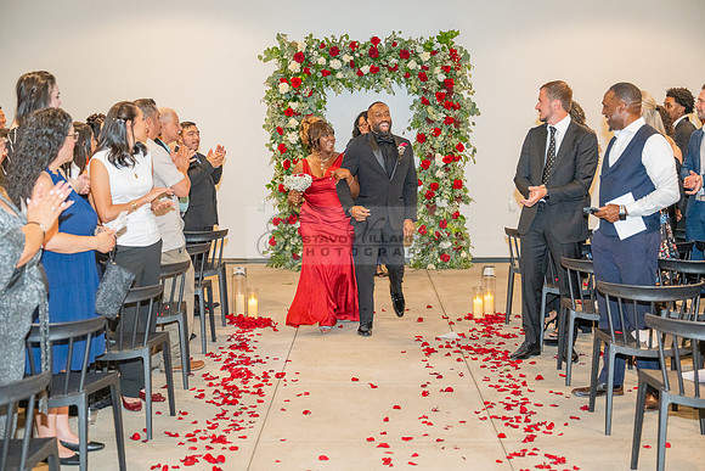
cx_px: 352
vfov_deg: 25.5
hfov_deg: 37.5
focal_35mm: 53
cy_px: 236
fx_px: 1038
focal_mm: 53
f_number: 3.5
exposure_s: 1/200
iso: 1250
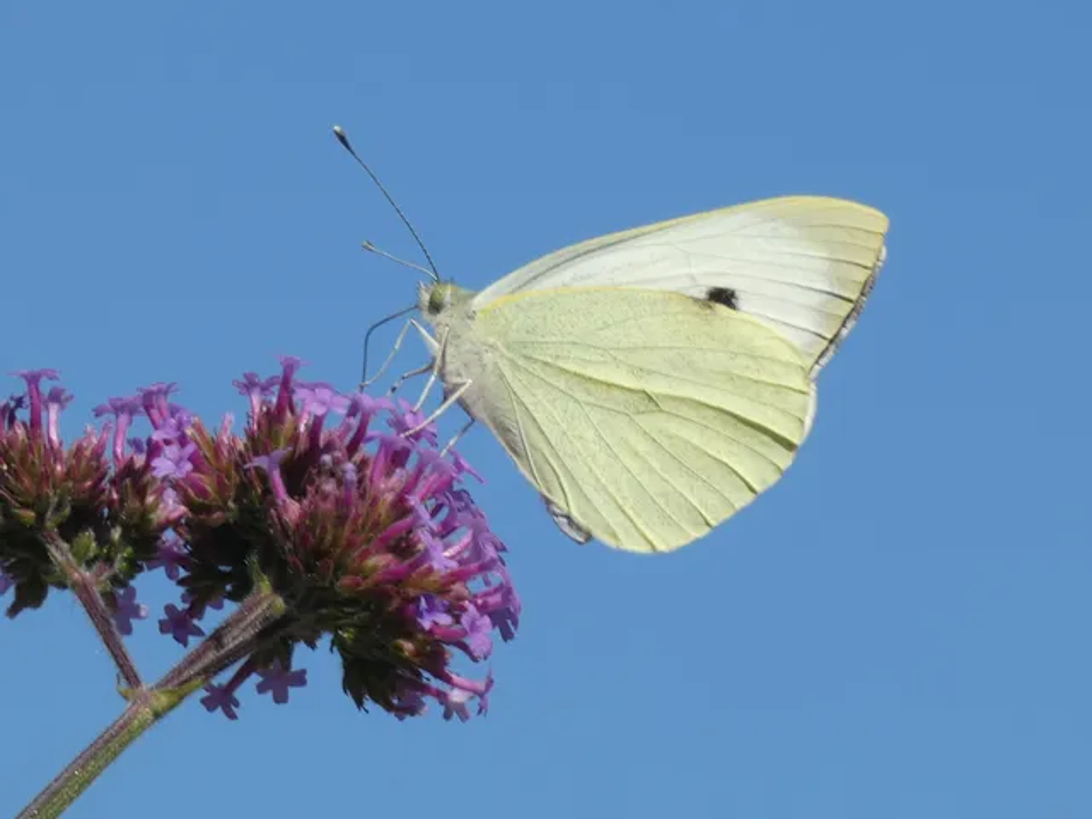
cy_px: 410
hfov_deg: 7.4
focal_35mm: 266
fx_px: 8391
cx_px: 546
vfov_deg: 5.6
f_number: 5.5
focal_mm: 47.6
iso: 80
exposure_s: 1/250
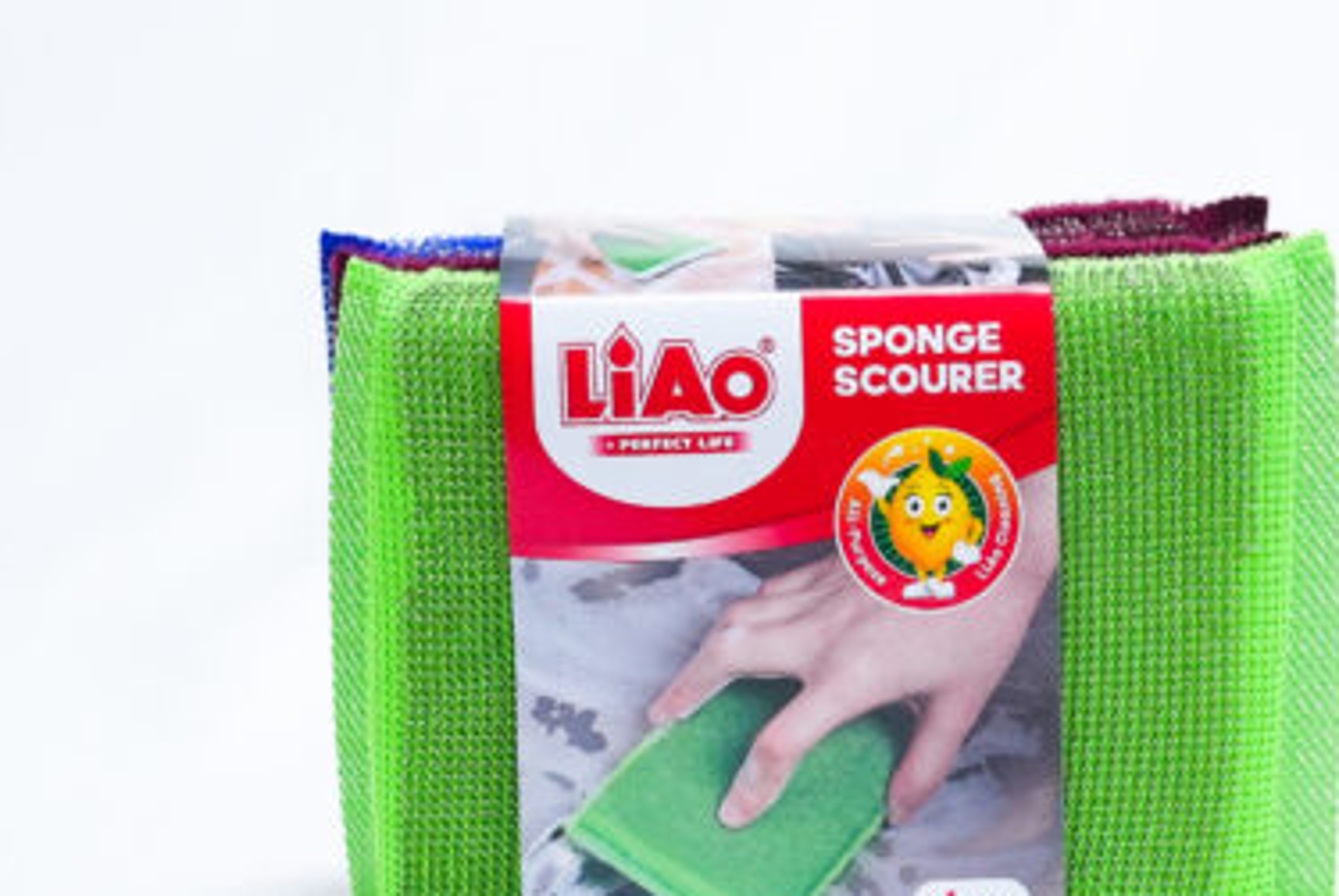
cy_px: 578
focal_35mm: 125
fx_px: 4655
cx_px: 807
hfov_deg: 16.4
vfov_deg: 11.0
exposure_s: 1/200
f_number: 9
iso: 3200
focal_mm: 67
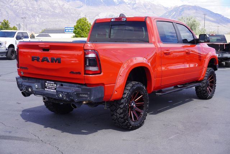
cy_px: 77
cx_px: 115
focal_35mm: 46
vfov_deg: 29.0
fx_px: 297
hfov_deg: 42.3
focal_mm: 31
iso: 100
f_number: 8
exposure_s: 1/100
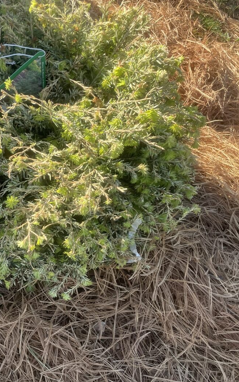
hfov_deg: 30.0
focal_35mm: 42
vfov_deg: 47.2
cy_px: 194
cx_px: 57
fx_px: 438
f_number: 1.6
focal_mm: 4.2
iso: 32
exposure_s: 1/609
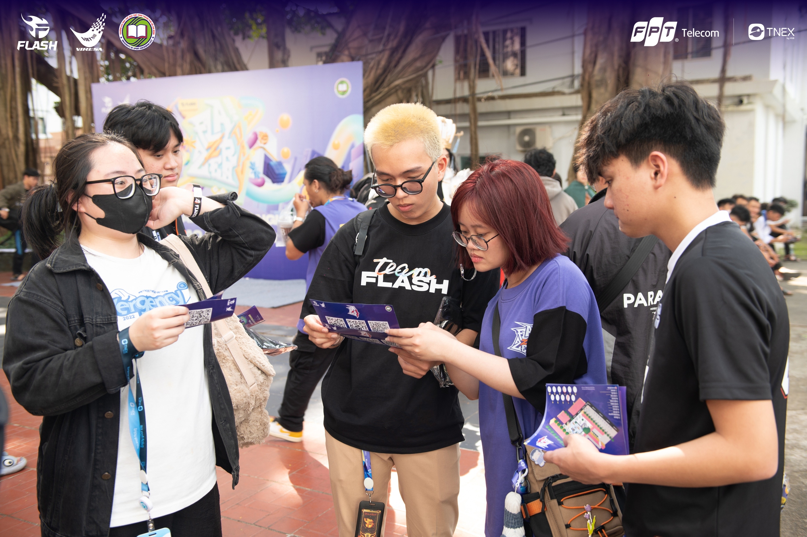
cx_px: 404
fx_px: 762
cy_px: 268
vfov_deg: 38.8
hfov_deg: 55.8
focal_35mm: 34
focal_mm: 34
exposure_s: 1/200
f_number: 4
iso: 250
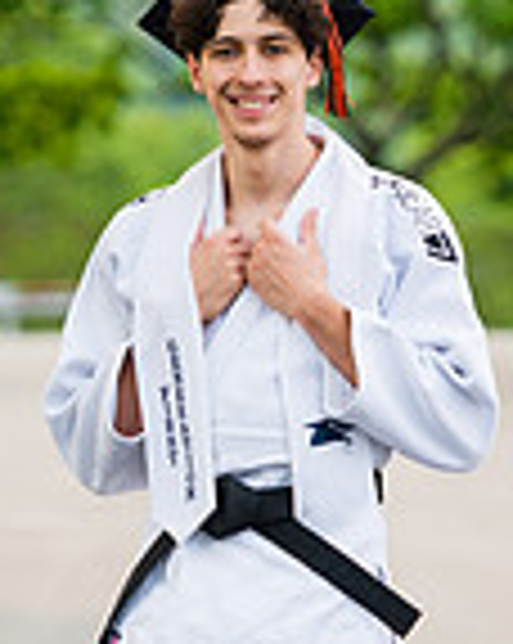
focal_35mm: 369
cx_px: 250
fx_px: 7018
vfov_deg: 5.2
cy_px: 531
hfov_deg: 4.2
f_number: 3.2
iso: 200
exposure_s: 1/800
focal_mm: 125
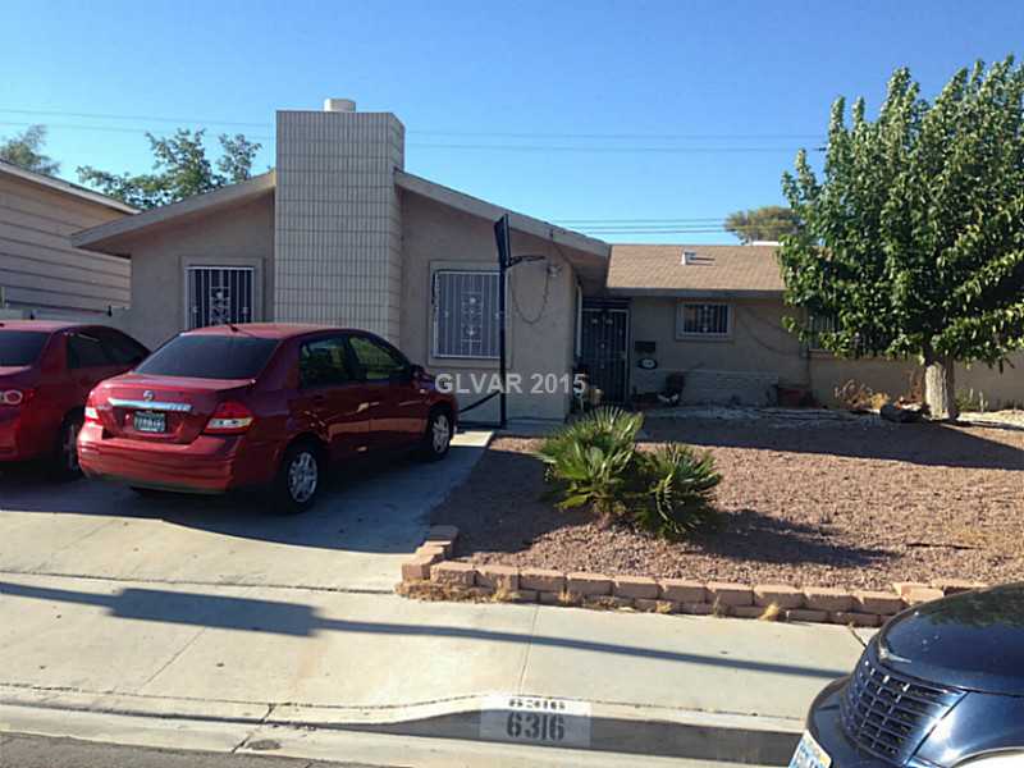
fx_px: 976
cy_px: 384
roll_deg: -2.6
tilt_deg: -2.9
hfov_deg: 55.4
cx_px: 512
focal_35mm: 33
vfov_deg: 42.9
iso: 50
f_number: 2.4
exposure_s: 1/661
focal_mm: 4.12
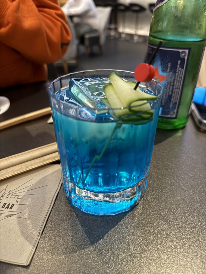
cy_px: 137
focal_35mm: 24
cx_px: 103
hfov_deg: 56.8
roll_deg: +0.2
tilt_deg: -32.8
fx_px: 190
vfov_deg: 71.6
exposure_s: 1/33
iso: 640
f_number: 1.78
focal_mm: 6.76
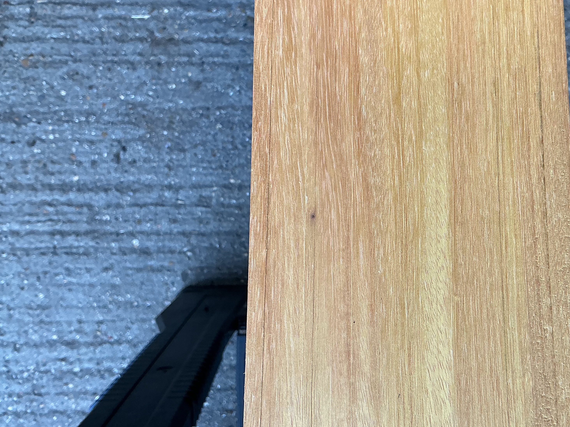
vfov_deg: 35.9
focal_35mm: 40
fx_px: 659
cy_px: 203
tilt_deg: -79.5
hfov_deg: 46.3
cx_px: 365
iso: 32
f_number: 1.8
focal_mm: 3
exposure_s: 1/100
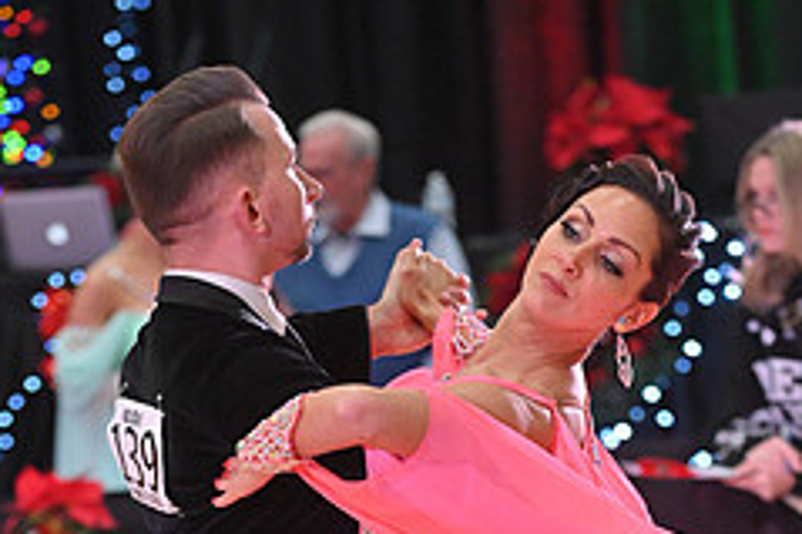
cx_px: 414
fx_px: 7302
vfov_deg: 4.2
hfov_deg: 6.3
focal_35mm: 328
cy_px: 762
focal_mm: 135
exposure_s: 1/400
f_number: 5
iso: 3200
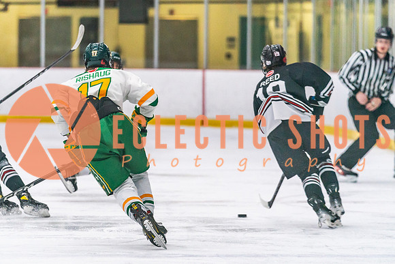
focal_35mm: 294
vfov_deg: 4.7
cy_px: 117
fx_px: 3228
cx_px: 152
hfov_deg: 7.0
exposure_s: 1/1250
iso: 3200
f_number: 2.8
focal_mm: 200
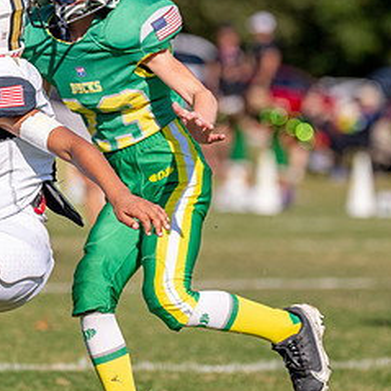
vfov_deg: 5.2
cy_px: 170
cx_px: 47
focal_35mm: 334
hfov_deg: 5.2
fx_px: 4268
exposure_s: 1/8000
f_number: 2.8
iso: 250
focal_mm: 129
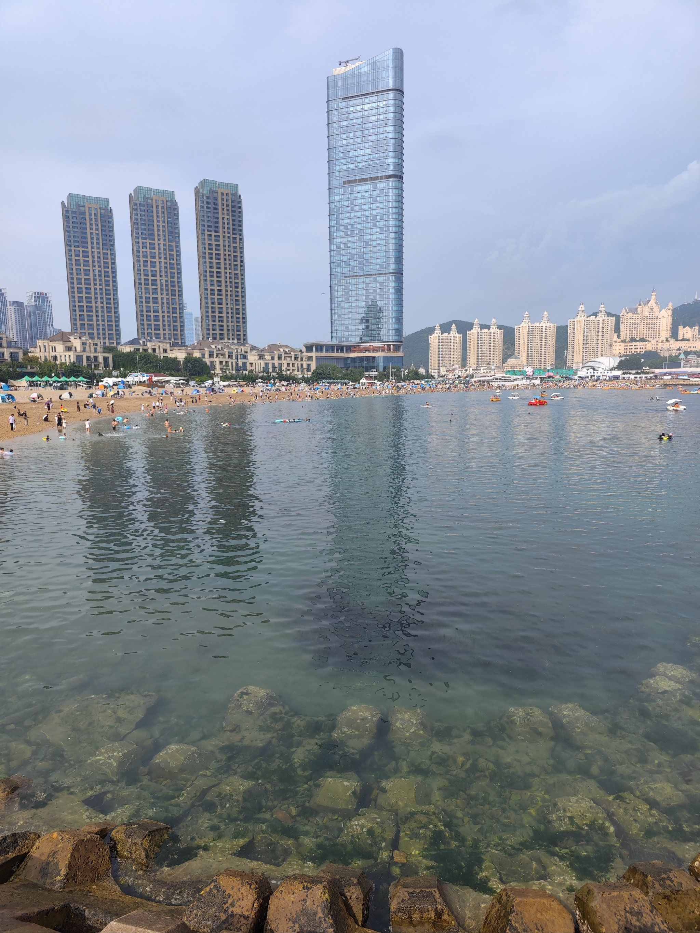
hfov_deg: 58.9
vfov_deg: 73.9
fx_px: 620
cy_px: 466
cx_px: 350
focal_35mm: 23
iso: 50
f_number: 1.9
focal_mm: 8.7
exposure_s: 1/1667
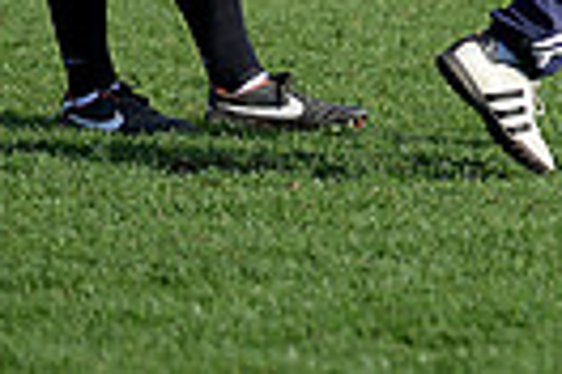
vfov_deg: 1.6
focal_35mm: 858
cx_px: 592
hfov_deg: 2.4
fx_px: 13393
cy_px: -444
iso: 250
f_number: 2.8
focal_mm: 195
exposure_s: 1/1000
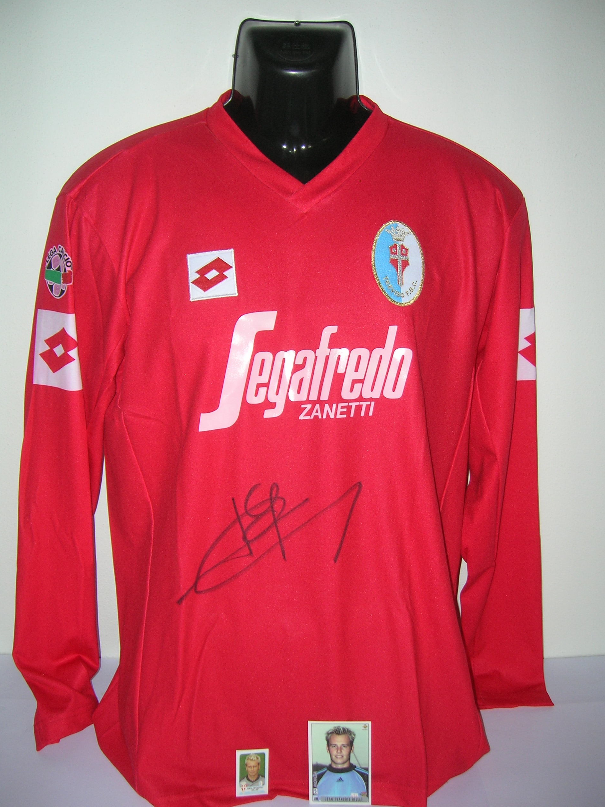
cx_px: 298
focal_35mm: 35
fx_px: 816
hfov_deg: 40.7
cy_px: 407
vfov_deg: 52.6
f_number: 2.9
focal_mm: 5.7
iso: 50
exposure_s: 1/60.1
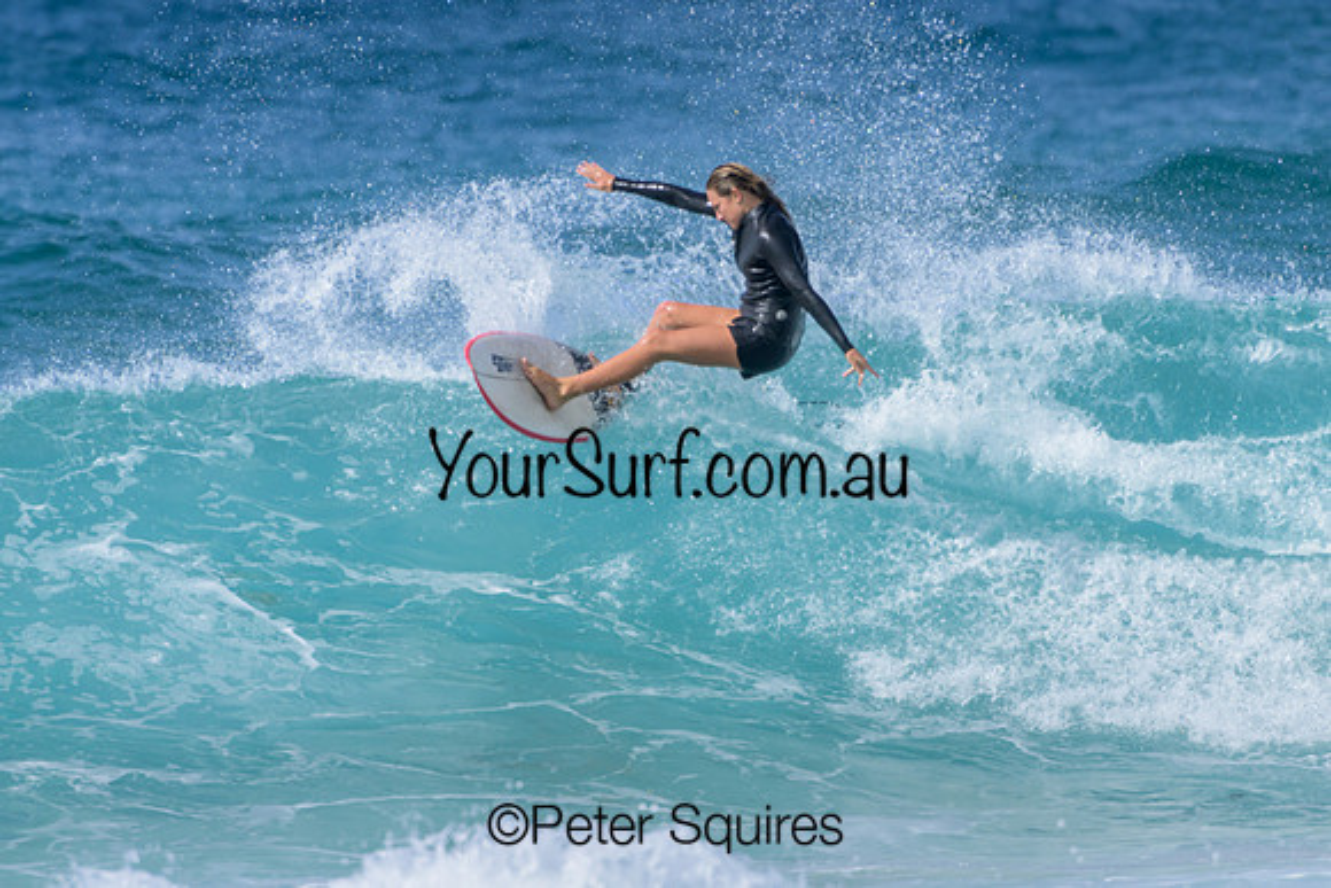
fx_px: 31432
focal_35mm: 850
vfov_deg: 1.6
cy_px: 444
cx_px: 666
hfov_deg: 2.4
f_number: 11
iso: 800
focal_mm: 850
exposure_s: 1/2000
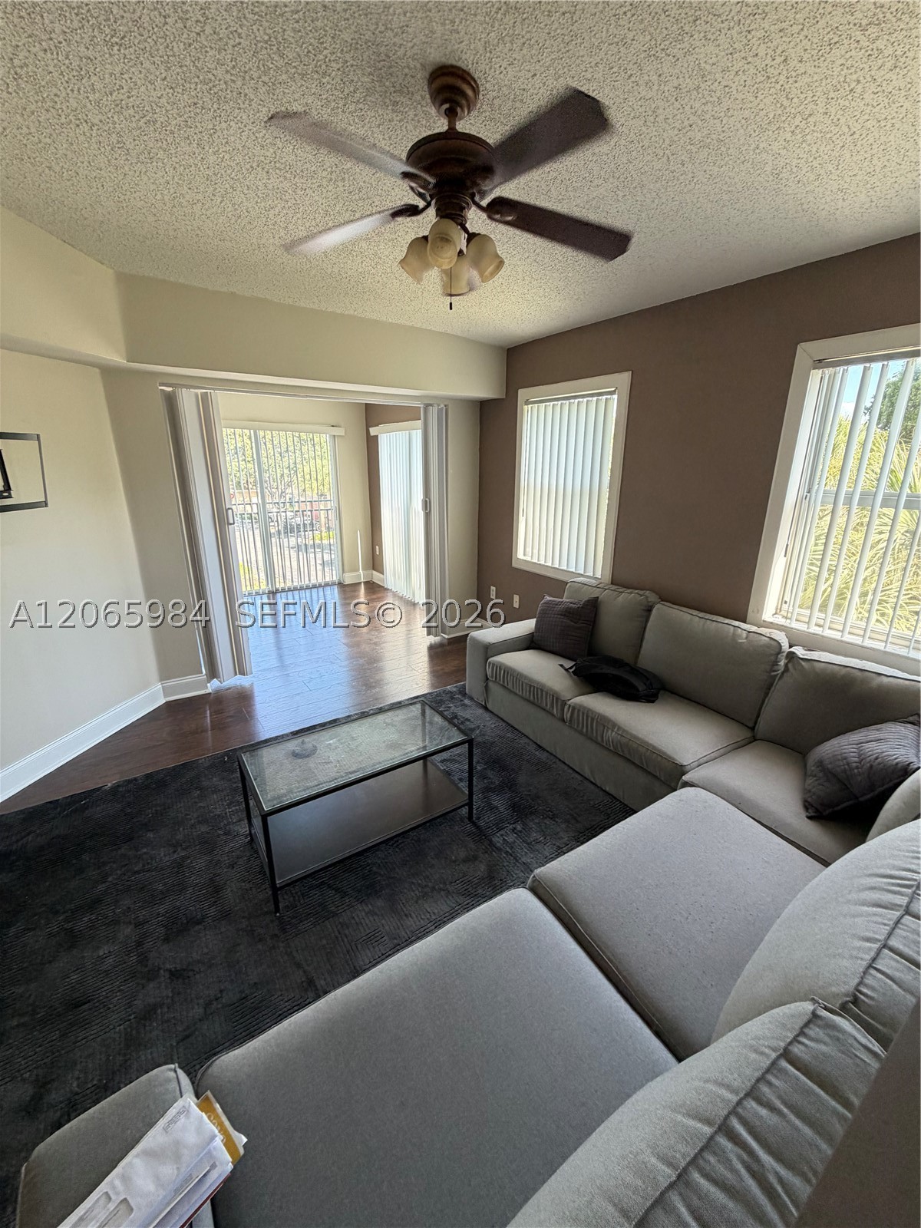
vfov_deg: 102.1
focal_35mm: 14
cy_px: 614
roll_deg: -0.8
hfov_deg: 85.7
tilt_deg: -16.7
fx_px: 497
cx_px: 460
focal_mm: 2.22
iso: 160
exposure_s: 1/121
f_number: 2.2
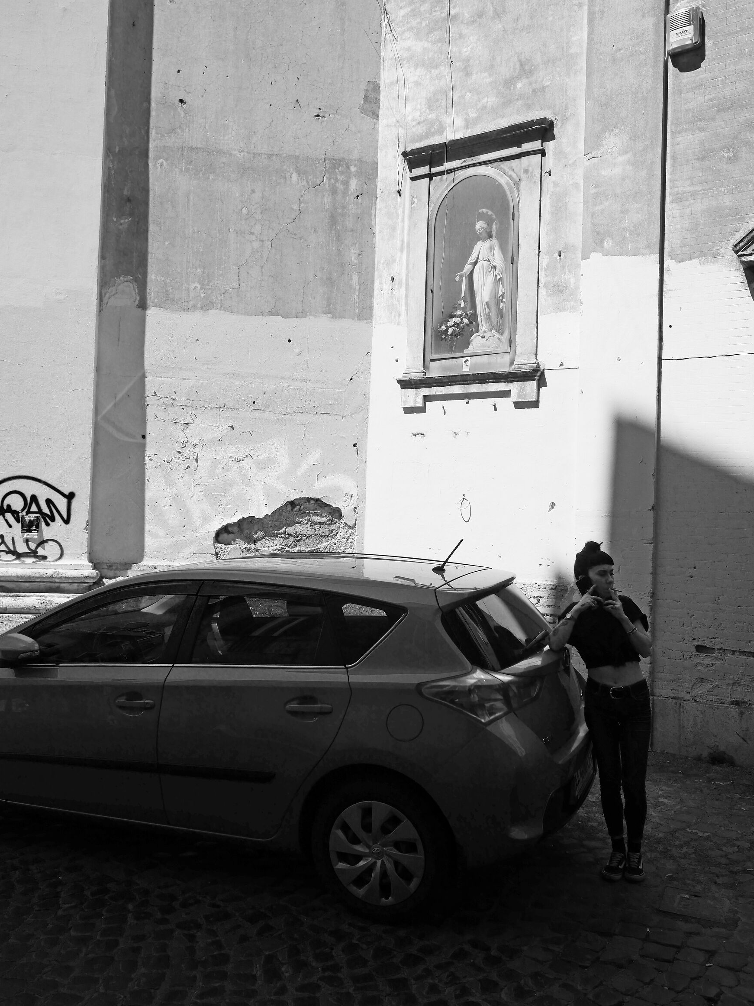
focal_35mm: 31
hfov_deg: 45.4
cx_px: 377
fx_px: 900
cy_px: 487
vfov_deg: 58.3
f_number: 5
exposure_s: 1/1000
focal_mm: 15
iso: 200
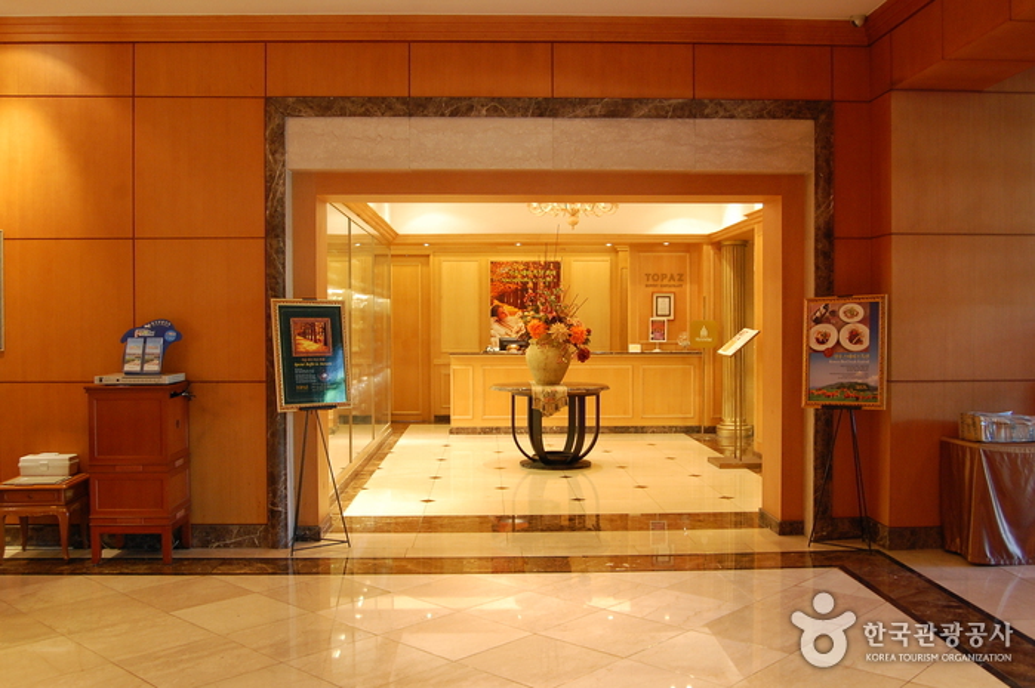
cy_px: 344
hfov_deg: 55.1
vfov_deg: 38.3
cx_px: 518
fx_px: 991
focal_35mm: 34
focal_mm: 23
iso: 800
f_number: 5.6
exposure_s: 1/10
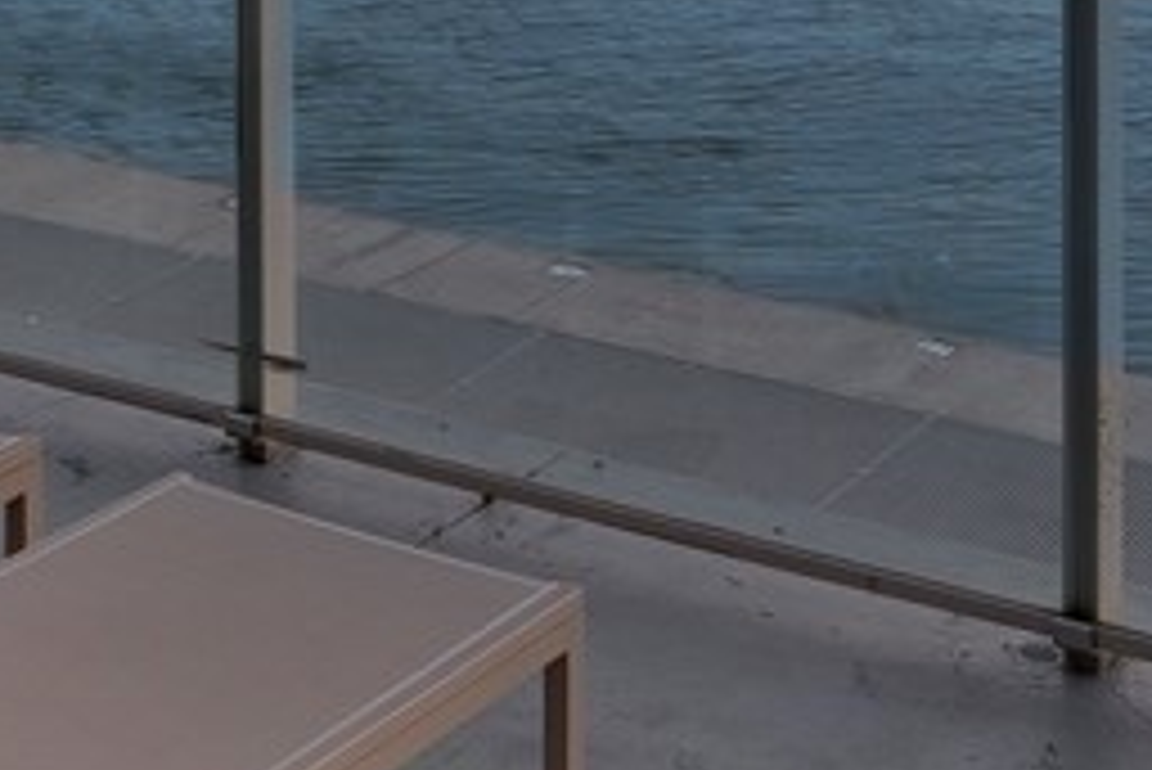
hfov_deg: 19.2
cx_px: 380
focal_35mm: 106
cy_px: -862
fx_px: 3394
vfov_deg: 11.4
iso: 100
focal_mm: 16
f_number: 10
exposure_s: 1/2.5
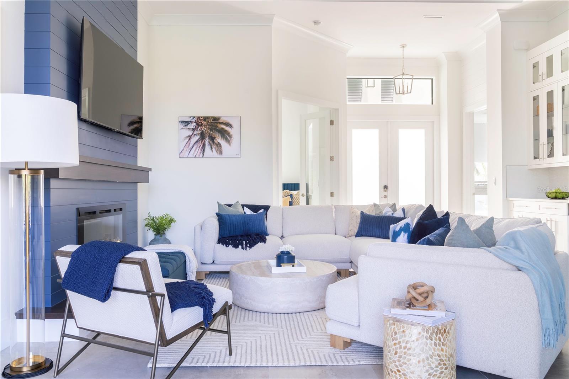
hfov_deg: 65.5
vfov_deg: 46.4
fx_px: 442
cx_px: 284
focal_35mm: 28
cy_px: 190
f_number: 11
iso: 250
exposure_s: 1/13
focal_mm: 28
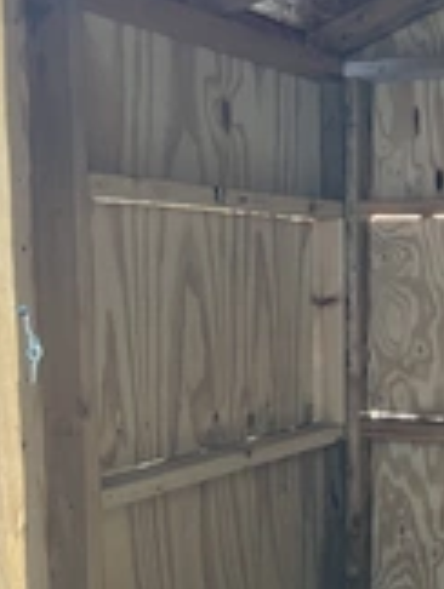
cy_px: 451
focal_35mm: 69
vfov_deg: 27.7
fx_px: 1177
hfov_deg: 21.0
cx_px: 389
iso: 250
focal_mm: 3.99
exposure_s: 1/60
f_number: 1.8
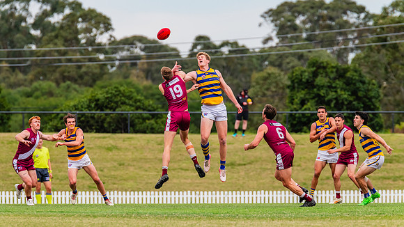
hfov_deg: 4.8
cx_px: 197
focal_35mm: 453
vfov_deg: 2.7
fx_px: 4848
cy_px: 115
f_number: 8
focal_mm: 420
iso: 800
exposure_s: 1/1250
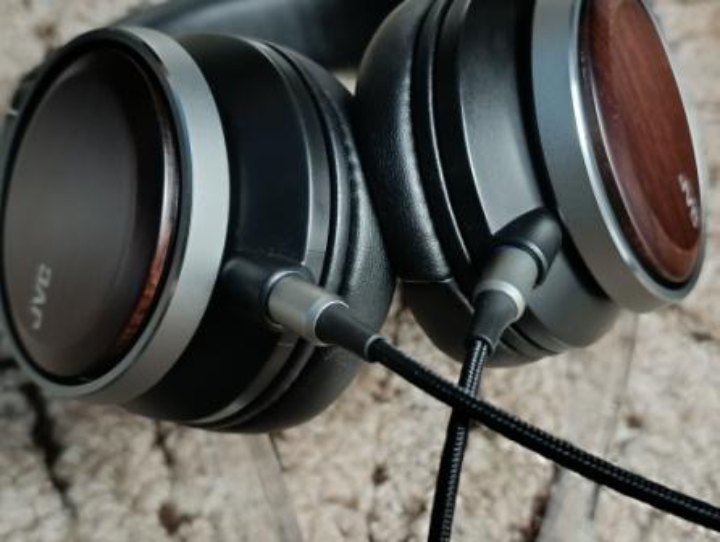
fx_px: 958
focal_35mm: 46
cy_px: 271
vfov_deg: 31.6
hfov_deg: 41.2
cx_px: 360
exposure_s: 1/14.3
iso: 2517
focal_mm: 6.11
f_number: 1.65
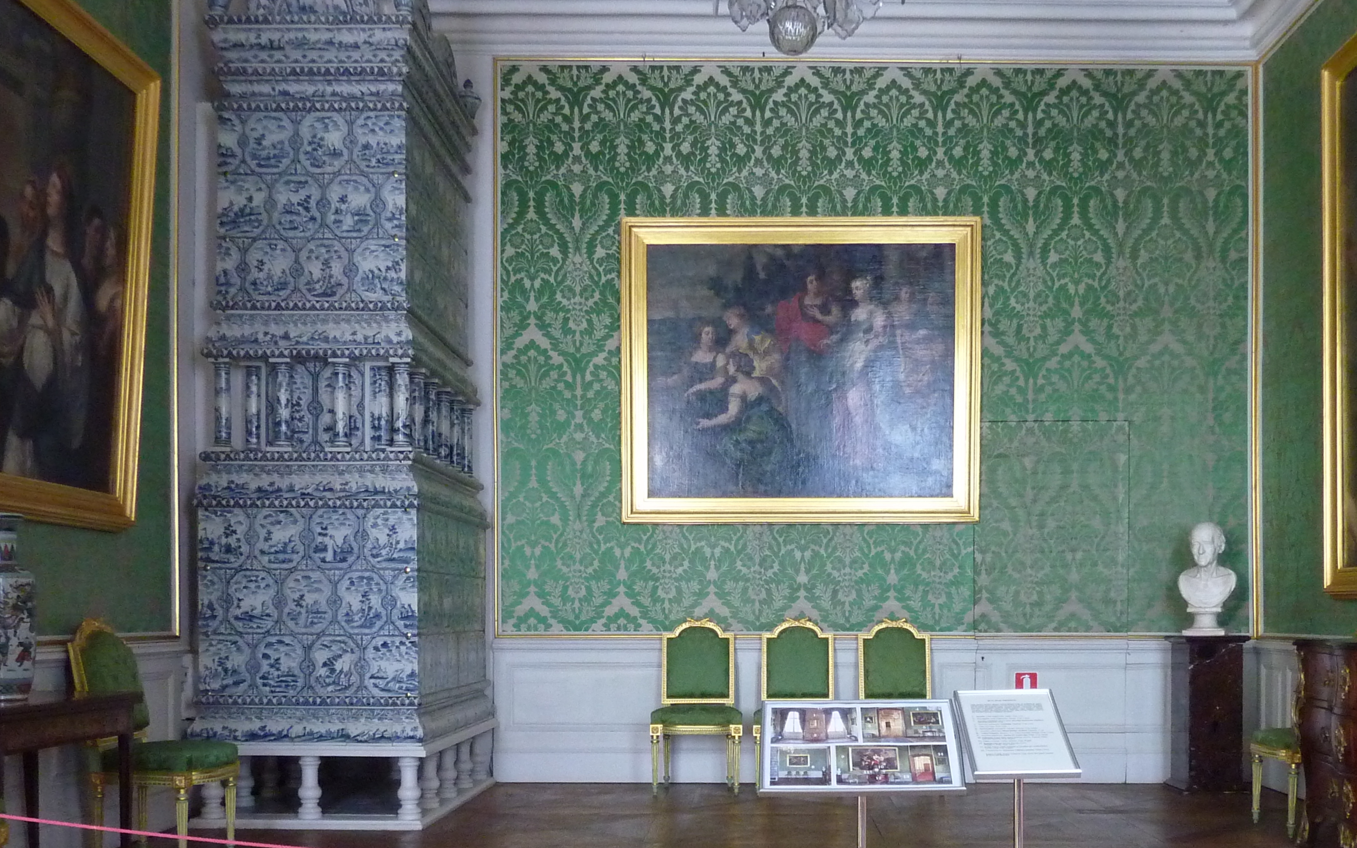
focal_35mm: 36
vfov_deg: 34.4
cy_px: 663
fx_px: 1331
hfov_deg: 53.9
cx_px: 757
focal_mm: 4.1
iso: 400
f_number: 3.3
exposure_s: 1/8
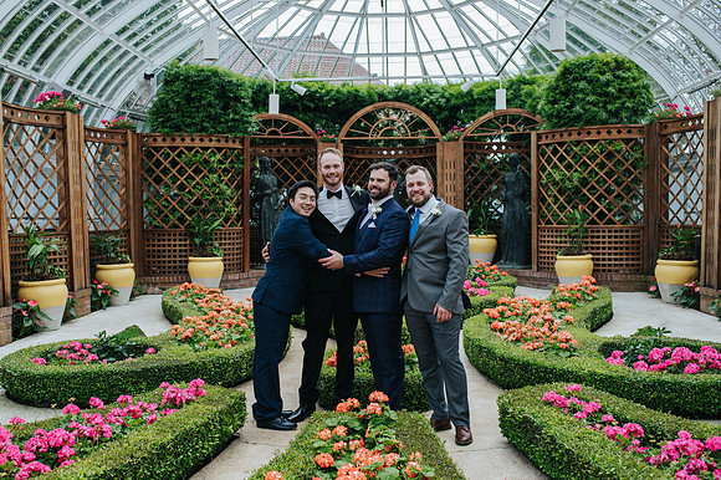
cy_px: 240
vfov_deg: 34.6
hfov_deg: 50.1
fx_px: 770
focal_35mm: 38
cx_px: 325
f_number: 3.5
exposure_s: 1/1250
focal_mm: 35
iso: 450
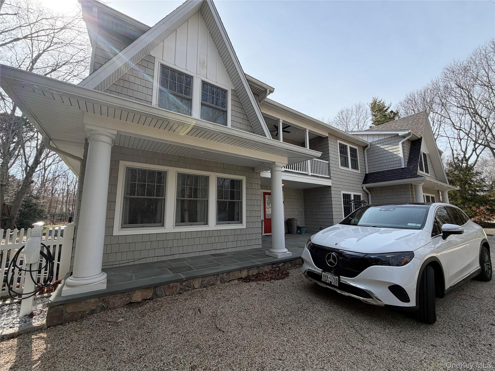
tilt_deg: +6.8
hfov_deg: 102.1
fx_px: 200
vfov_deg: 85.7
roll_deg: +0.7
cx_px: 248
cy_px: 186
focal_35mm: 14
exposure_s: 1/726
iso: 40
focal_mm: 2.22
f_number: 2.2
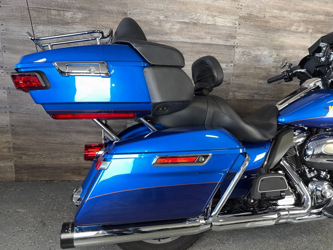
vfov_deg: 56.8
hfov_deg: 71.6
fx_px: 231
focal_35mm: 24
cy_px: 125
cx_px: 166
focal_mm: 6.76
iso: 100
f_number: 1.78
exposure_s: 1/33
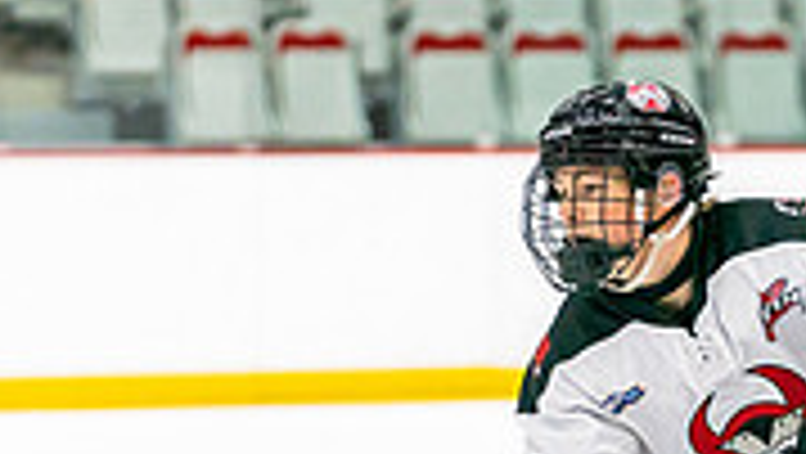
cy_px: 677
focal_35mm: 394
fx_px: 8427
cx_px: 630
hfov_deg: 5.5
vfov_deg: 3.1
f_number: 2.8
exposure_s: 1/1250
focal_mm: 109
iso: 3200
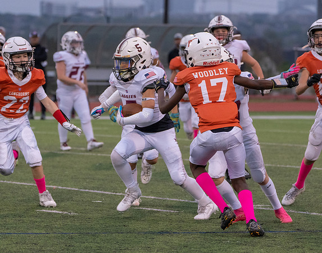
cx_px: 170
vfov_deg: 5.2
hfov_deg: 6.6
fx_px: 2785
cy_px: 140
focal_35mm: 294
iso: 4000
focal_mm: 189
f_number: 5.6
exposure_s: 1/1000
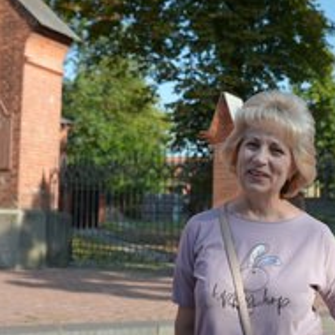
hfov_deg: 33.7
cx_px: 222
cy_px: 175
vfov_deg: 34.0
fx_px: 547
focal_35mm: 50
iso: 400
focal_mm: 28
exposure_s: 1/160
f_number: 4
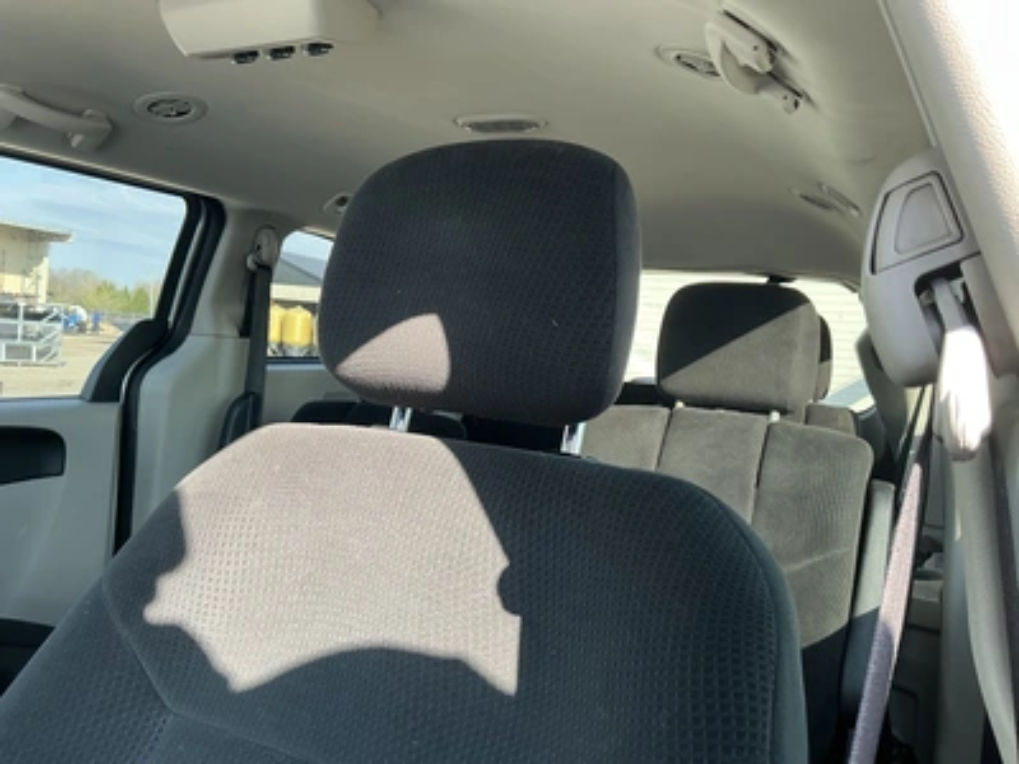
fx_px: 824
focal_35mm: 28
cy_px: 382
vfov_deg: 49.7
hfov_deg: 63.4
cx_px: 510
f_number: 1.8
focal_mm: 3
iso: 50
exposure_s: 1/122
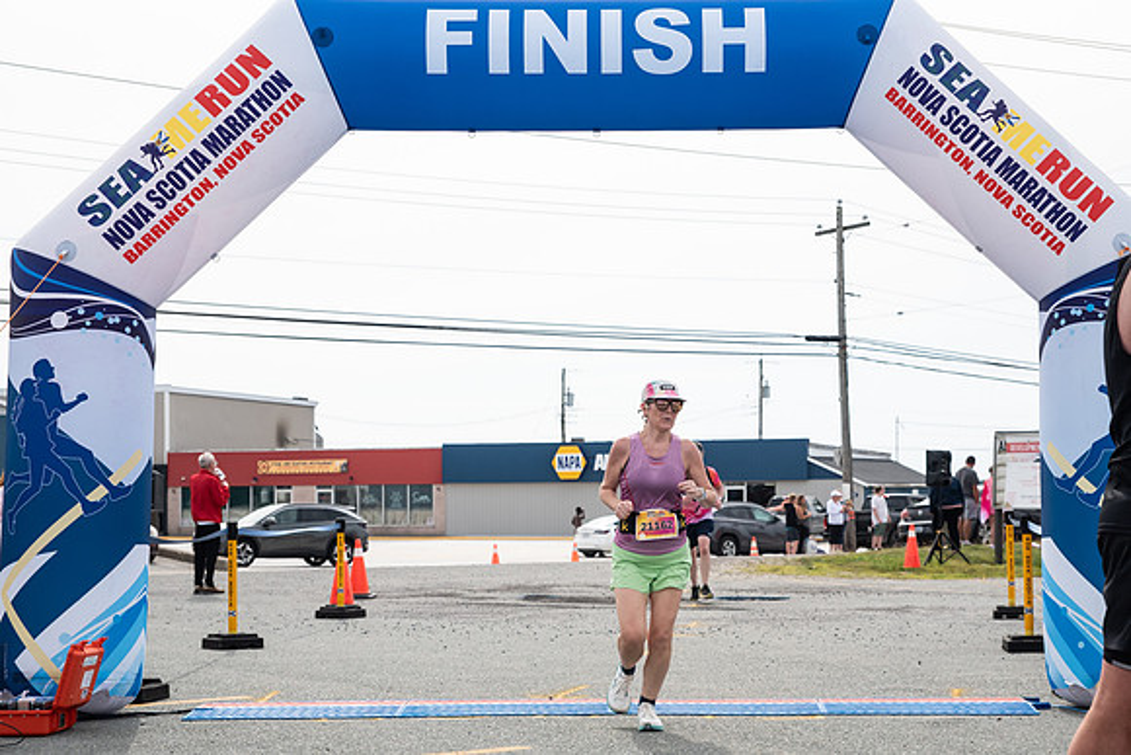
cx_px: 642
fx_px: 2112
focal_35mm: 67
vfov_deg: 20.2
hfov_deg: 29.9
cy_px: 453
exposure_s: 1/3200
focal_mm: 56
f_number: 4
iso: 800
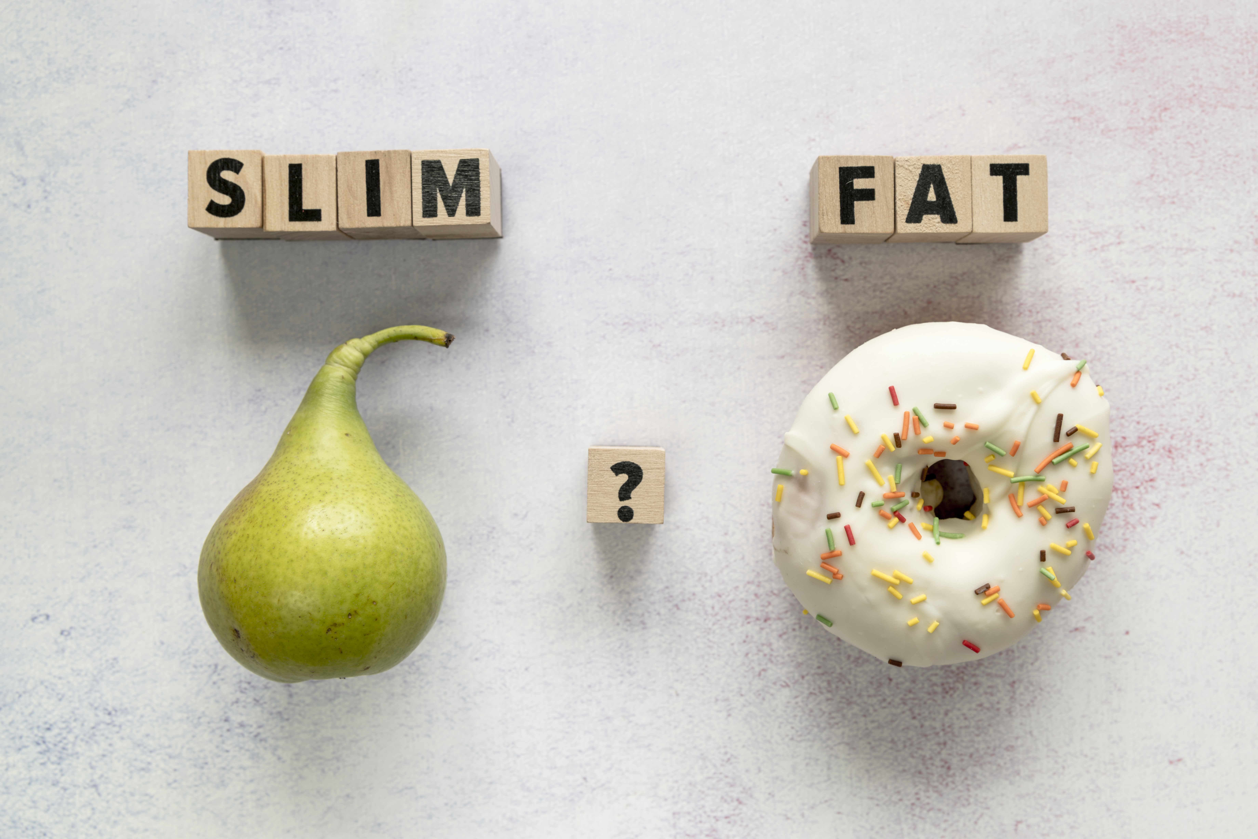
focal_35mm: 43
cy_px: 420
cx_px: 629
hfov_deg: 45.4
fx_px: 1503
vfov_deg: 31.2
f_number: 8
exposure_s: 1/15
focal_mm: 43
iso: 100
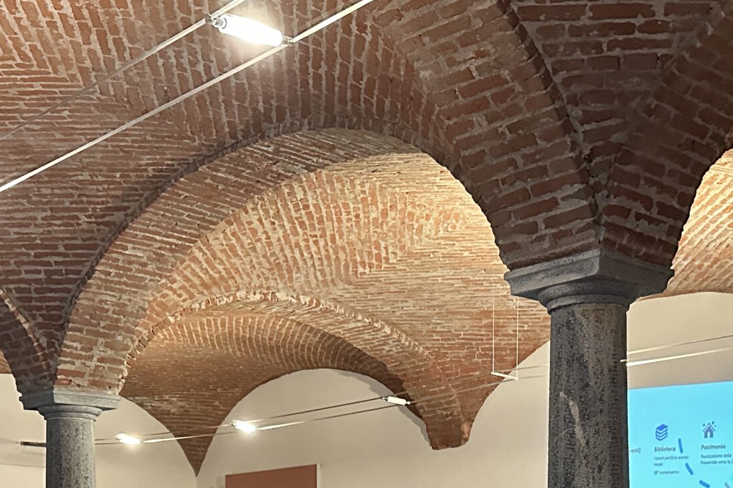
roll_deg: +0.5
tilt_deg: +0.1
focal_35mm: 58
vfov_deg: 21.7
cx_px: 422
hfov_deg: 34.4
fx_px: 1181
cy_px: 580
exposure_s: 1/50
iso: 800
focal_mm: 6.86
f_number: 1.78
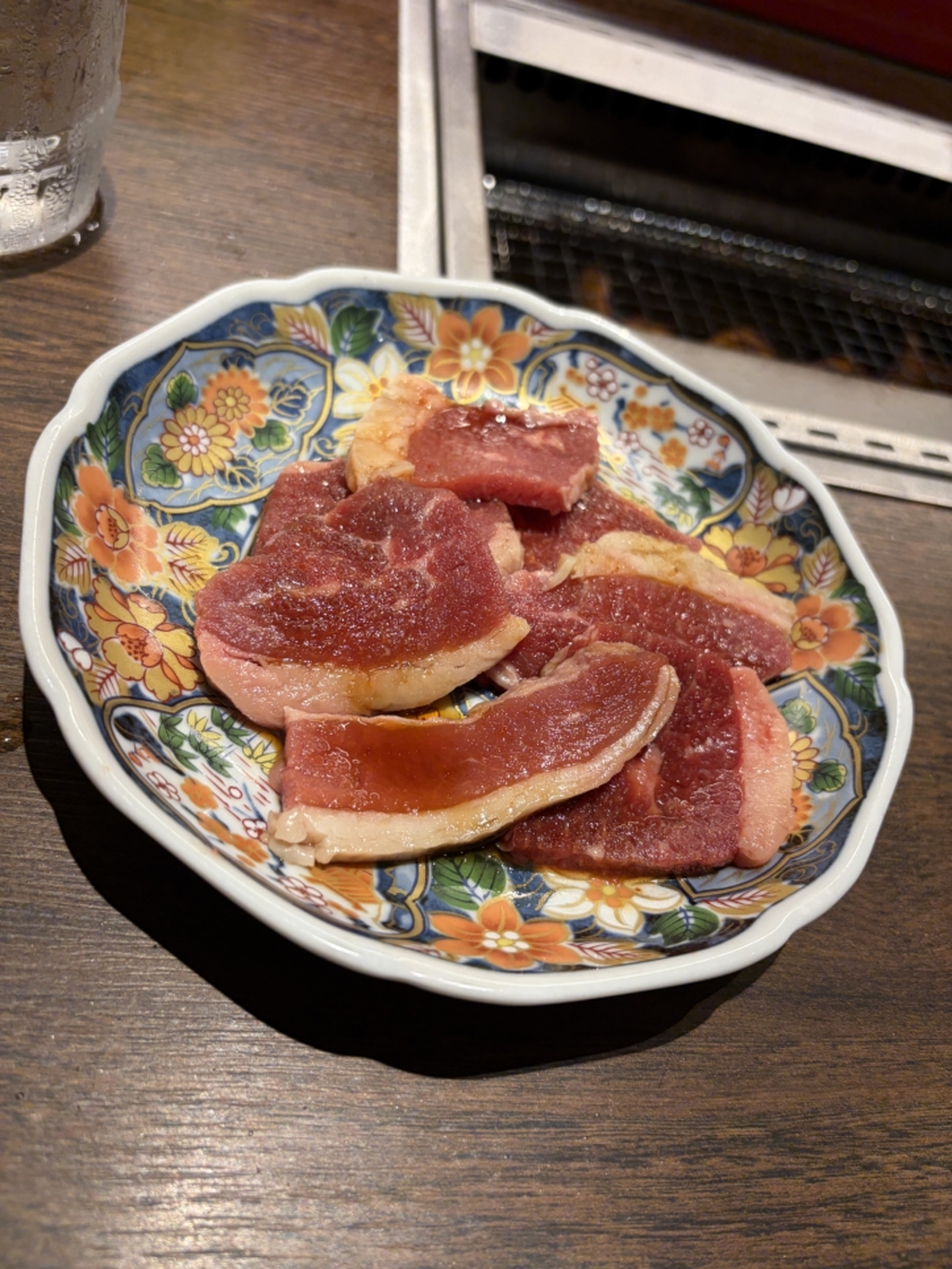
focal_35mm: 26
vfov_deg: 67.3
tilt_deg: -50.6
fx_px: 953
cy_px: 634
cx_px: 476
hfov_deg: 53.1
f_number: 1.6
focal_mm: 5.96
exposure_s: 1/100
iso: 80
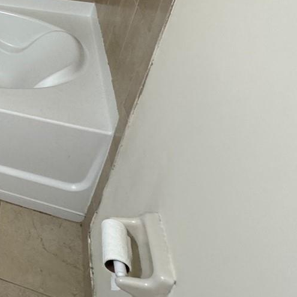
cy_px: 28
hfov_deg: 30.5
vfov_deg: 38.8
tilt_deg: -31.3
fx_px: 388
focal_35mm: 40
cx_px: -111
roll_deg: -0.8
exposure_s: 1/120
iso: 250
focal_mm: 2.22
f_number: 2.2
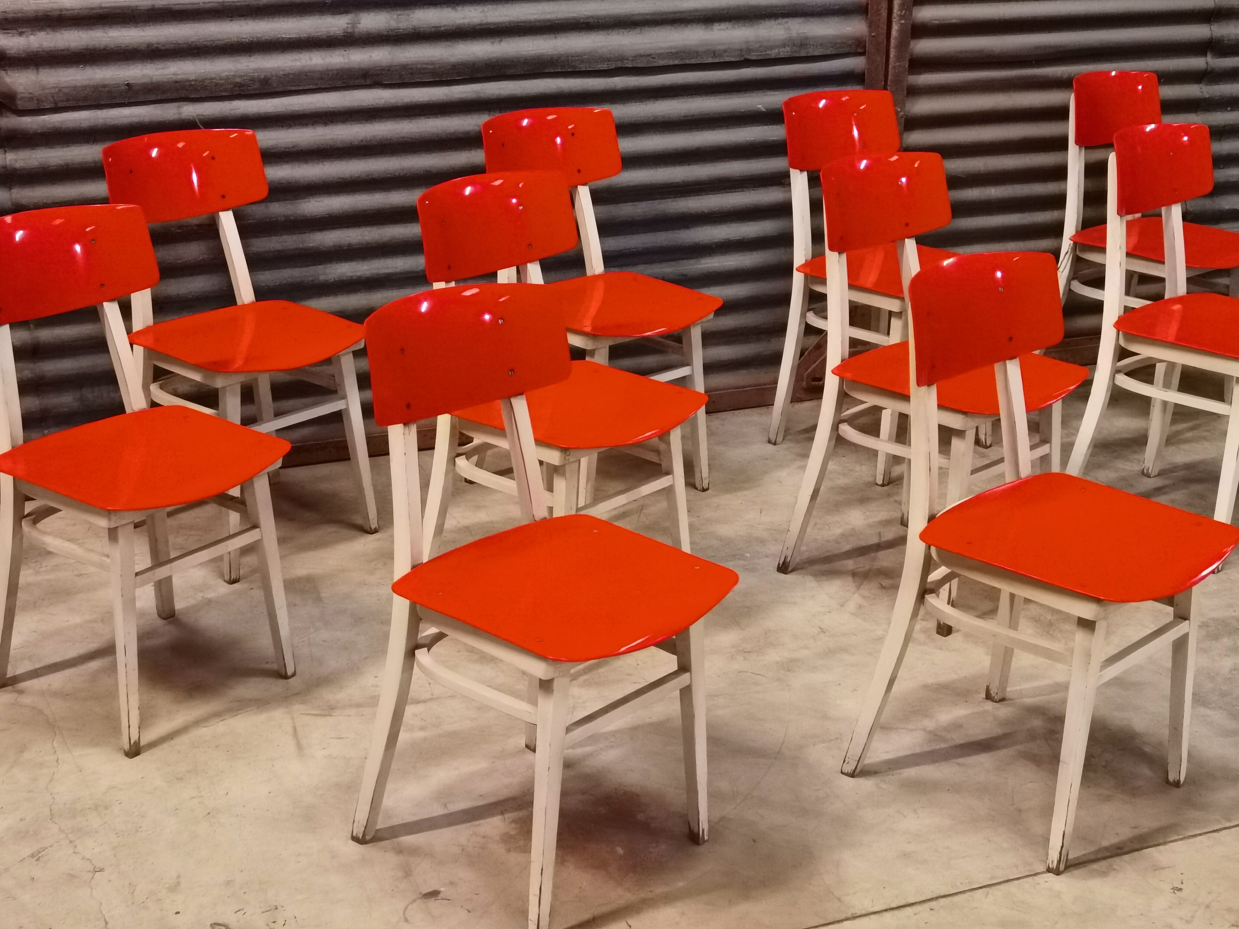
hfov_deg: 41.2
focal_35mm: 46
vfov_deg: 31.5
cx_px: 620
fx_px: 1646
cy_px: 464
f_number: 1.9
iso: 640
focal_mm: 6.71
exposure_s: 1/33.3
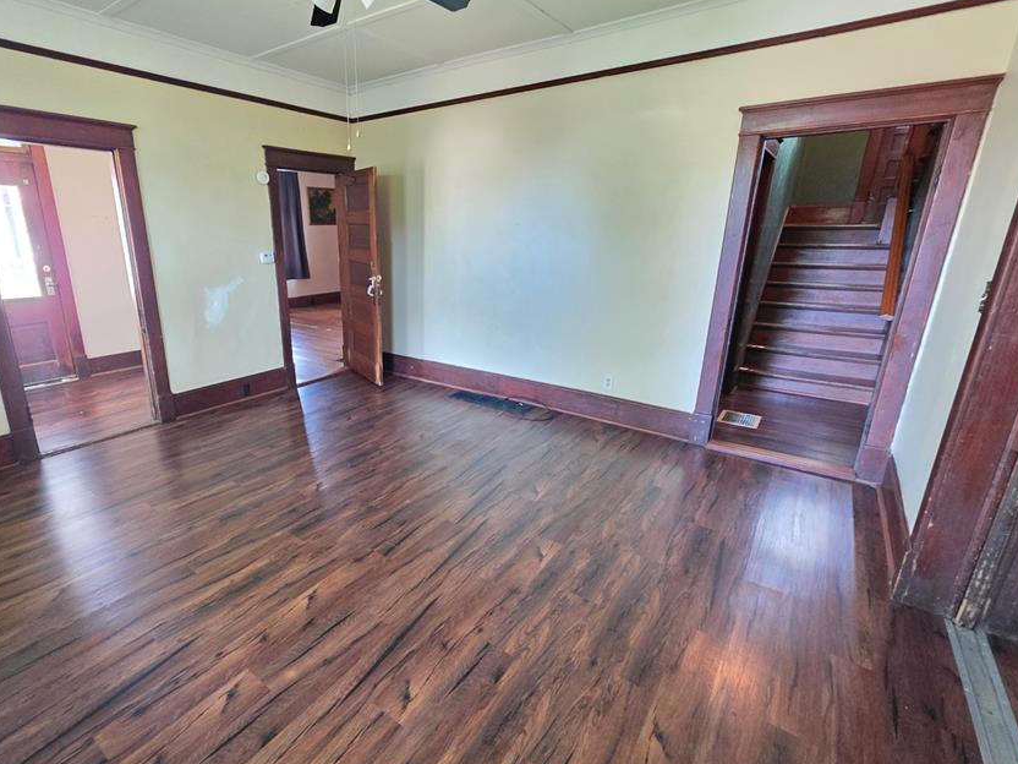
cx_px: 425
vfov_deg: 78.1
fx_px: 471
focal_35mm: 16
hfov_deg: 93.6
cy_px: 382
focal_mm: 2.2
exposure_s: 1/24
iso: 1250
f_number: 1.9
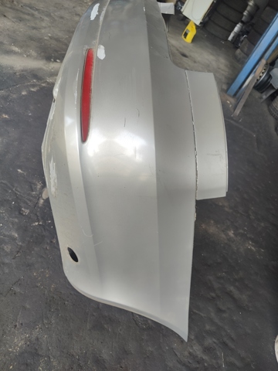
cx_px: 139
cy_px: 186
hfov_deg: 58.9
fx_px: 246
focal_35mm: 23
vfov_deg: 73.9
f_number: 1.8
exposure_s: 1/167
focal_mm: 6.06
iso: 50
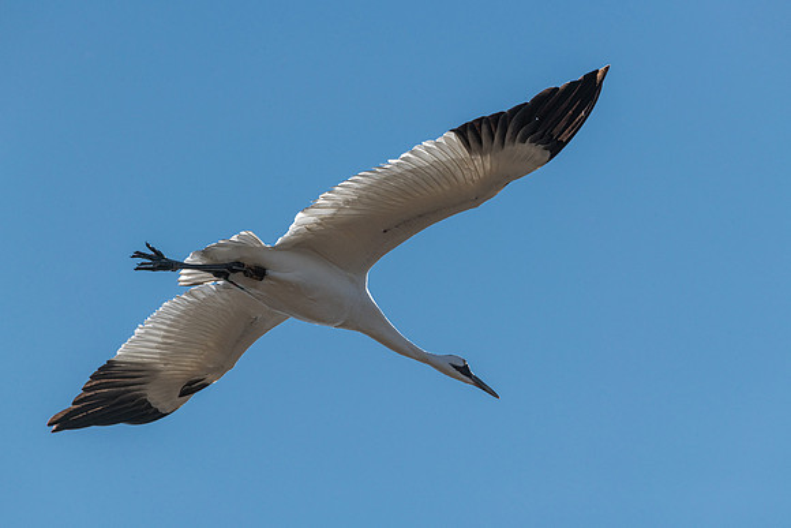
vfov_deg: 2.9
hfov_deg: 4.3
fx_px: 10549
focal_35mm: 480
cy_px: 264
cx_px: 396
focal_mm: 480
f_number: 13
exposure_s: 1/1600
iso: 125
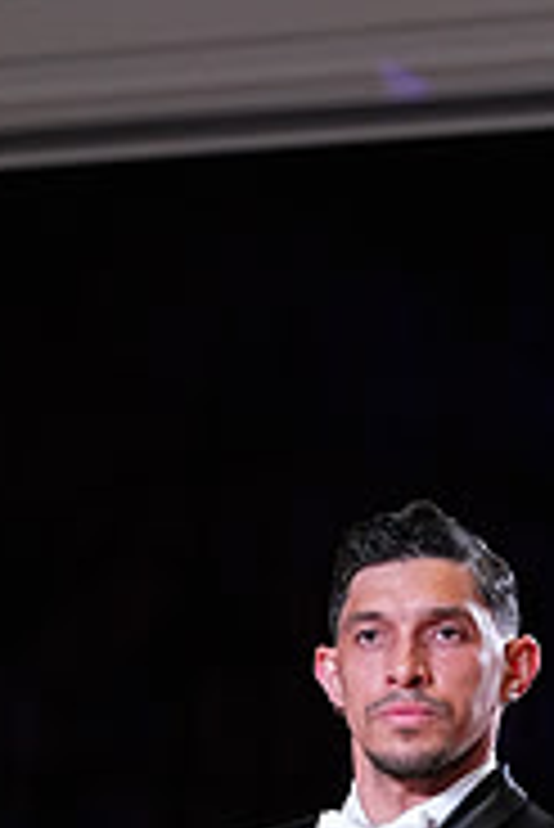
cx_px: 191
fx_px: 8040
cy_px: 1287
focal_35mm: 349
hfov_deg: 3.9
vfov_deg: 5.8
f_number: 4
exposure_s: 1/500
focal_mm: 111
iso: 3200
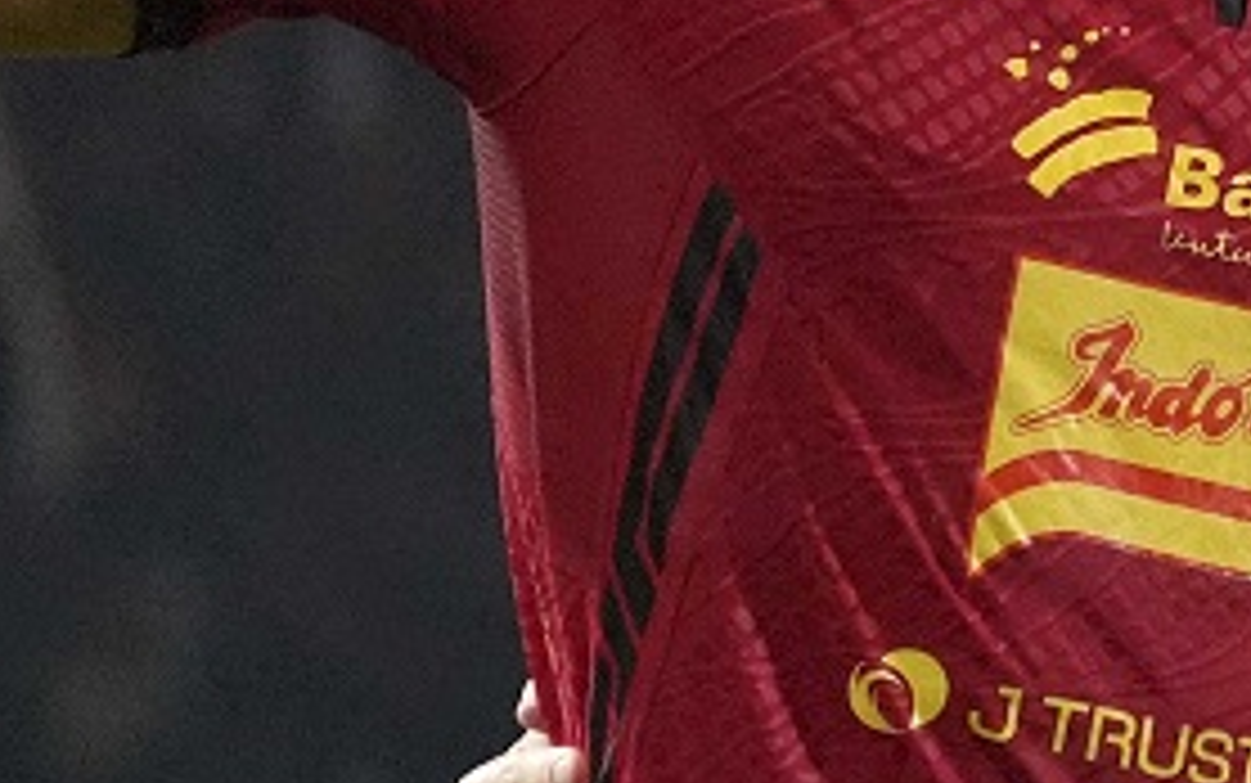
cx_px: 2272
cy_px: 153
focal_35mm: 880
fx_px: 30015
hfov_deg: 2.4
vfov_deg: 1.5
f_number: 5.6
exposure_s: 1/1000
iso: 8000
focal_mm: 200
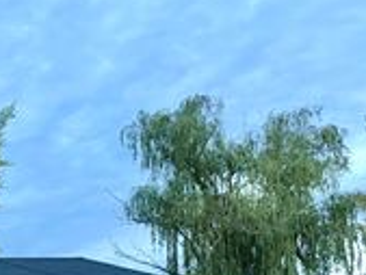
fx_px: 751
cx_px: -141
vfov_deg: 19.2
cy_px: 358
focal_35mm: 71
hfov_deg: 23.4
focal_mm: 6.76
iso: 640
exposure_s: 1/40
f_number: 1.78
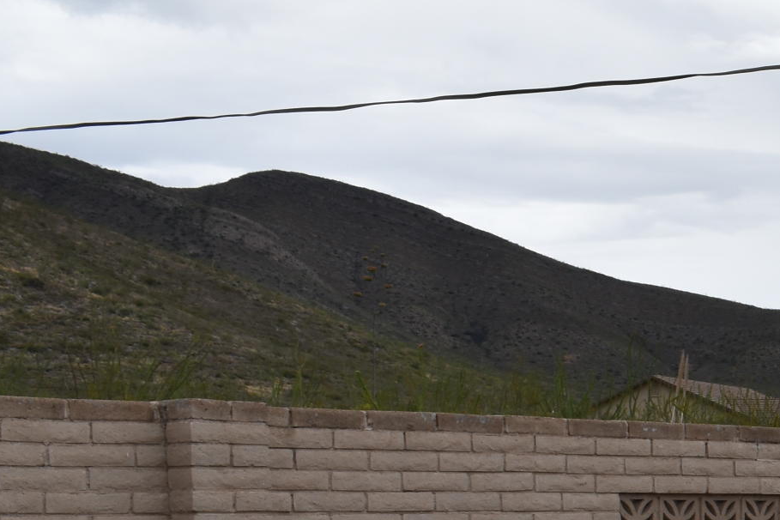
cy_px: 617
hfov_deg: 18.5
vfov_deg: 13.5
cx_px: 1133
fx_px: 2145
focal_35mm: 99
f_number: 11
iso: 100
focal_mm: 20
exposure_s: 1/200
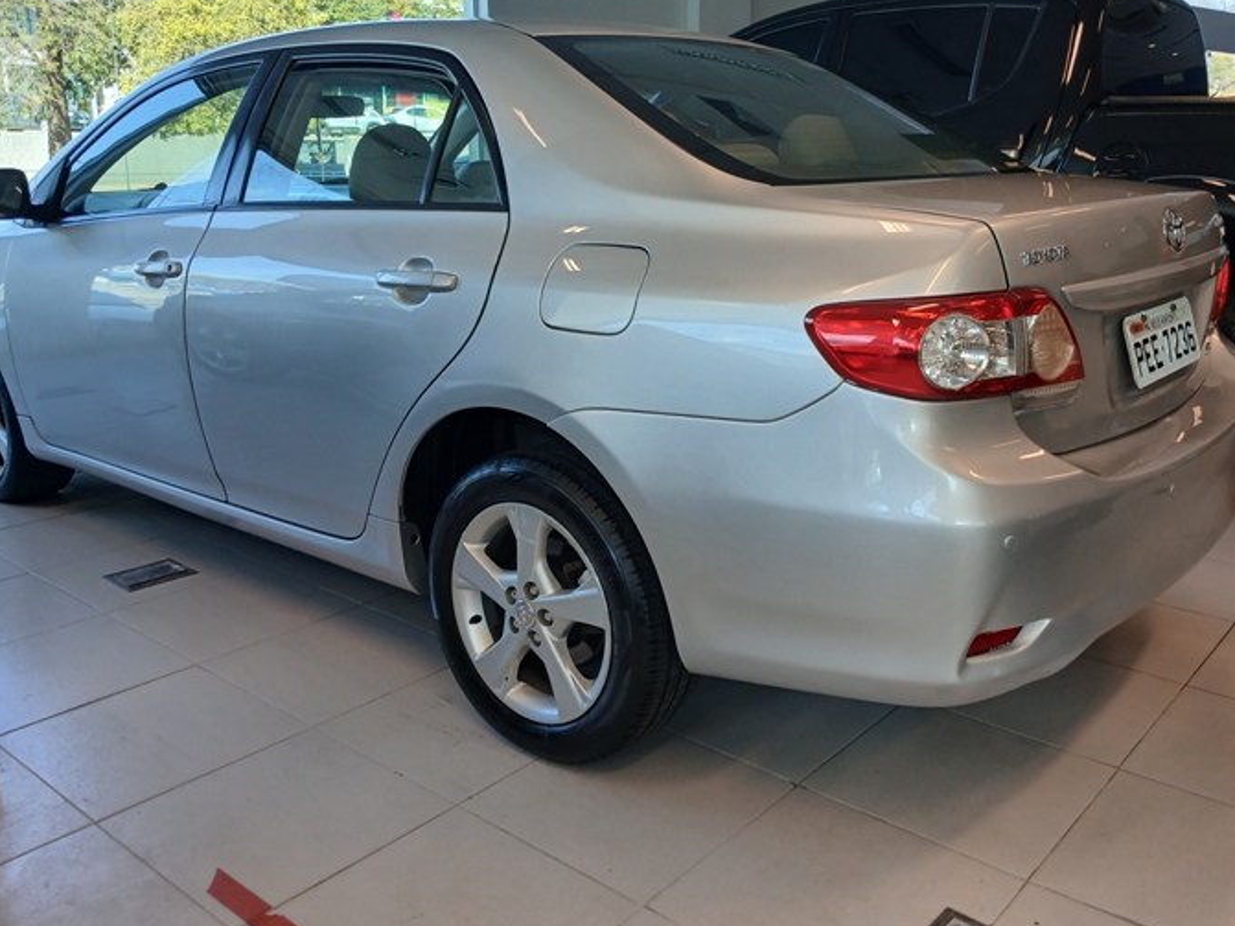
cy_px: 436
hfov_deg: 58.3
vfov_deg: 45.4
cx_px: 674
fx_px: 1106
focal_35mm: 31
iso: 40
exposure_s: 1/60
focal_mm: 3.98
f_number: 1.8
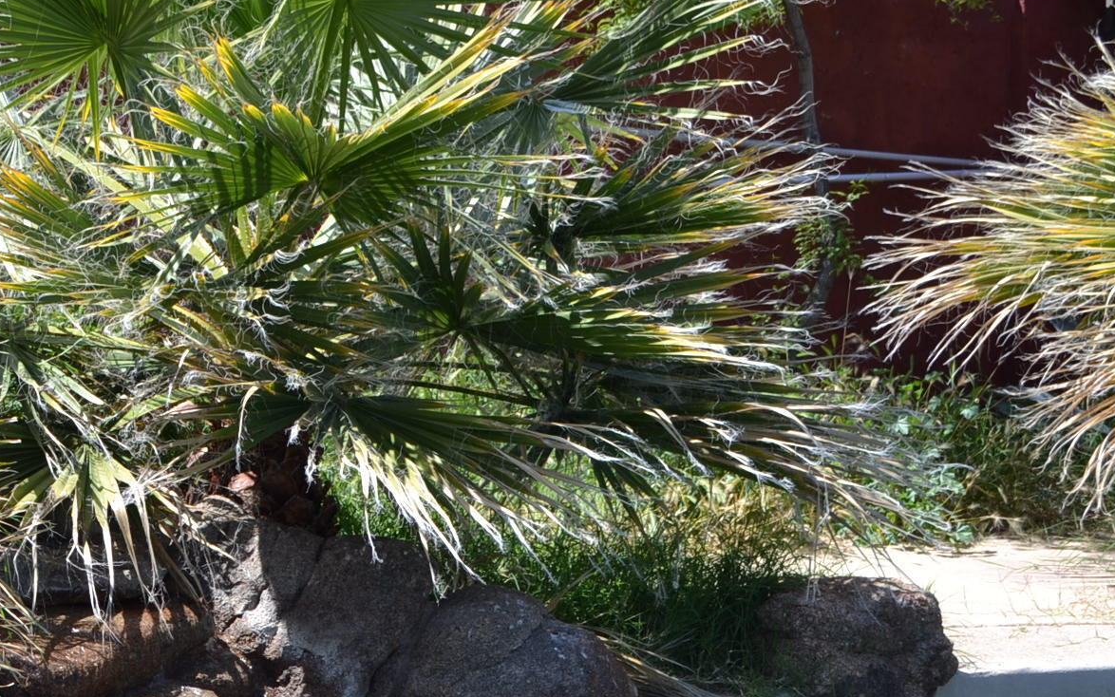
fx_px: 2917
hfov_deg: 21.1
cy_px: 501
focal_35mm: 96
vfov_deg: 13.6
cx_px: 85
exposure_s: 1/160
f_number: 6.3
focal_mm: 32
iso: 100
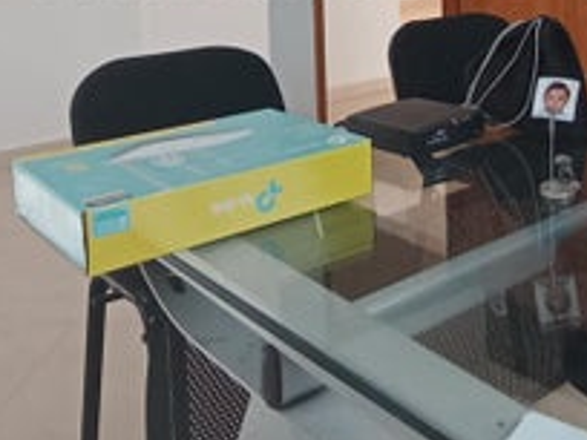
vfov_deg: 28.2
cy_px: -37
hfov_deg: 40.2
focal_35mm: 47
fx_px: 797
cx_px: 354
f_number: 2.2
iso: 339
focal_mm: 1.65
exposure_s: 1/30
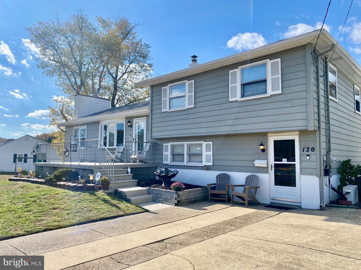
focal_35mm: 26
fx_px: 271
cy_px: 135
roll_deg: -1.8
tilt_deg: +3.6
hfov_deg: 67.3
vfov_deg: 53.1
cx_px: 180
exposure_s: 1/3497
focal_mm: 4.25
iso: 32
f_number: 1.8
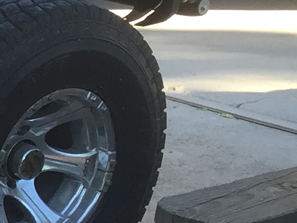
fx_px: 1622
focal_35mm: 189
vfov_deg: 7.9
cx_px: -608
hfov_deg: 8.6
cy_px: 110
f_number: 2.2
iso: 32
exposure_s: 1/120
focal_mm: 4.15
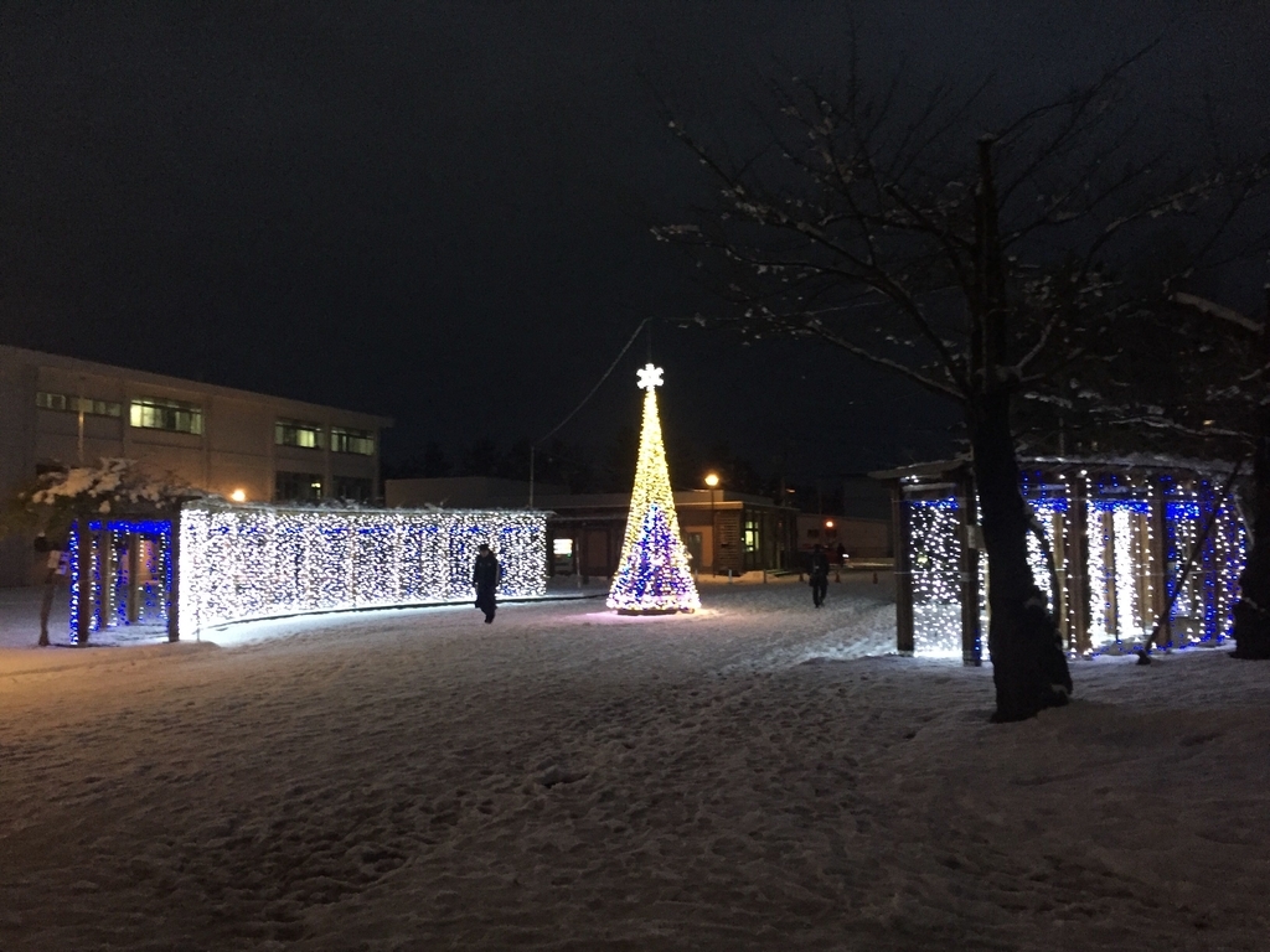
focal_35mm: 29
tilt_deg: +4.4
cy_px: 476
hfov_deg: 61.7
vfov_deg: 48.2
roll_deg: +0.5
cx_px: 635
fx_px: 1064
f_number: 2.2
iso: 250
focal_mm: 4.15
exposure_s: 1/20
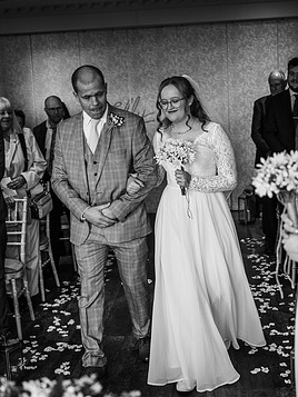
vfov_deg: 36.8
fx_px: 597
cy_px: 207
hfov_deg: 28.0
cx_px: 158
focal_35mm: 52
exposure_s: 1/200
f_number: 2.8
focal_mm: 43
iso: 1000
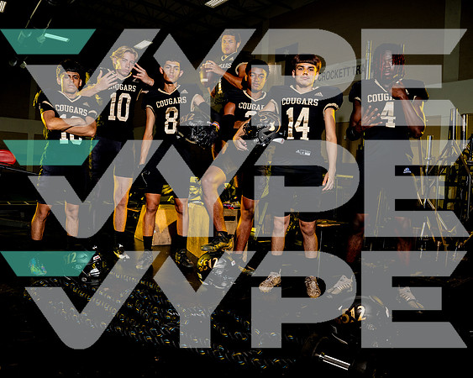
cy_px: 189
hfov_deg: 68.5
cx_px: 217
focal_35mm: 25
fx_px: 347
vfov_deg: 57.2
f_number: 8
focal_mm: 22
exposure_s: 1/250
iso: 640
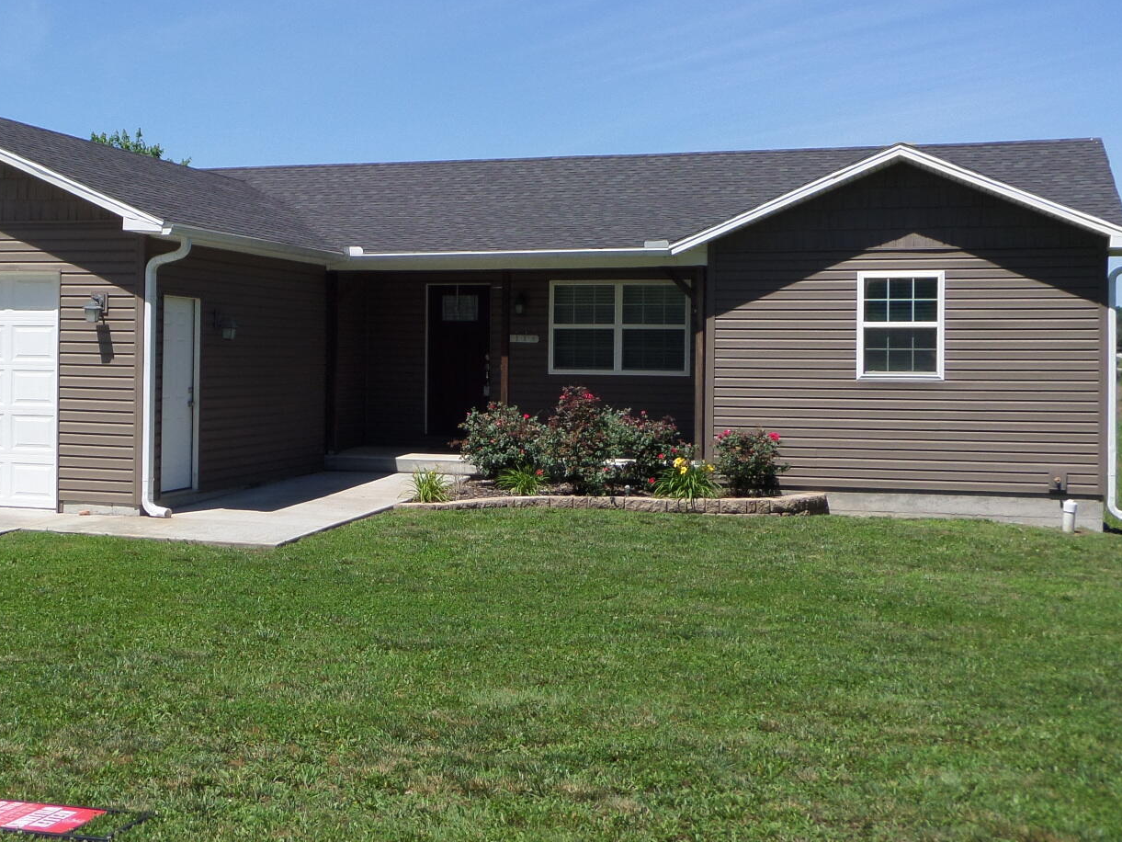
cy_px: 349
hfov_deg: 36.4
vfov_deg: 28.0
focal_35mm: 52
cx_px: 354
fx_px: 1686
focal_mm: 5.3
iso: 100
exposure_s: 1/1000
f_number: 3.9
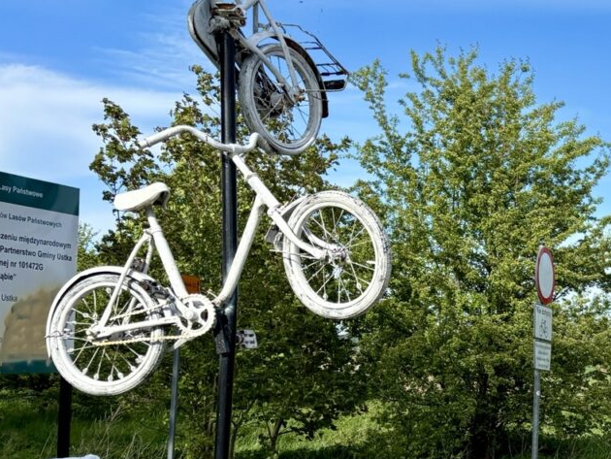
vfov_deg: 22.1
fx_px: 1165
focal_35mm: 66
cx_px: 740
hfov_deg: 26.1
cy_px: 318
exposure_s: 1/2778
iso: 50
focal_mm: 5.96
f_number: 1.6
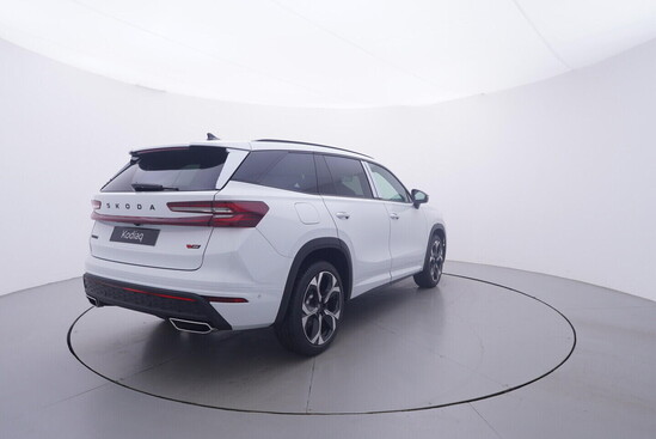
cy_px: 220
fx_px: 410
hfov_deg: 77.3
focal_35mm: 22
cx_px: 328
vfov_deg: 56.2
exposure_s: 1/80
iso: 200
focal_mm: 15
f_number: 5
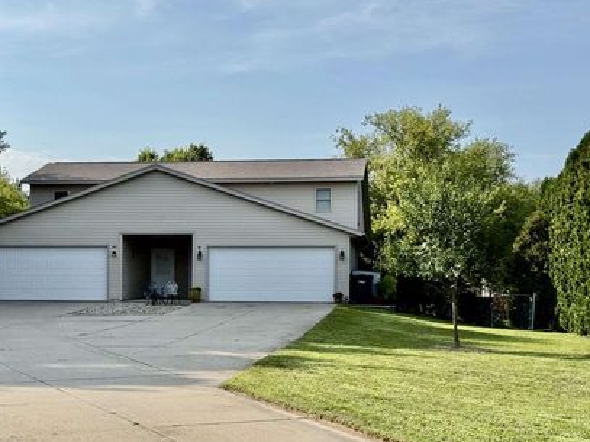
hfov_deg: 32.6
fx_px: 1005
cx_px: 235
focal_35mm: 59
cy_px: 263
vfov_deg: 24.8
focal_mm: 6.76
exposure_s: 1/5587
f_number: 1.78
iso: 64
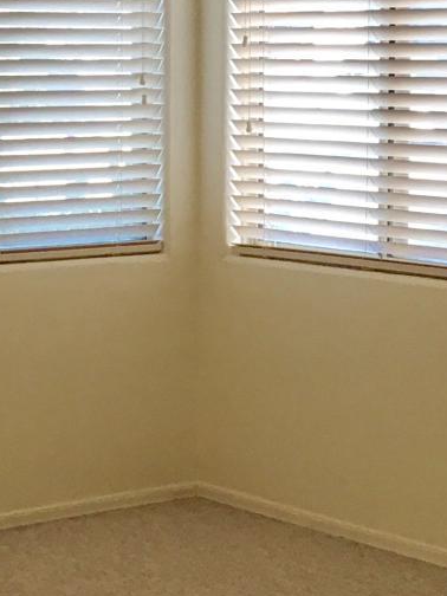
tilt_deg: -8.4
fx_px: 1980
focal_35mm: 115
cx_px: 158
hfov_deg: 12.9
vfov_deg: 17.1
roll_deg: -0.2
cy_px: 212
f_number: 2.2
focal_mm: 4.15
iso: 25
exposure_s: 1/40
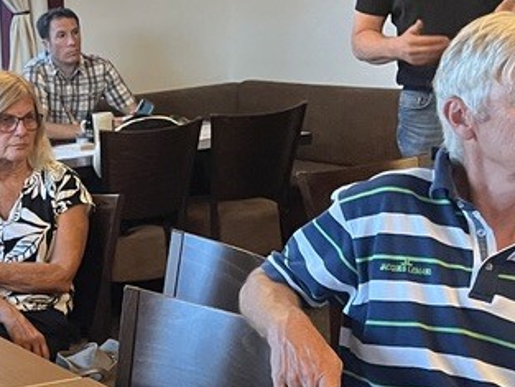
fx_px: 1265
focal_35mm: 85
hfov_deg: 20.5
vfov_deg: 17.3
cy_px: 260
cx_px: -196
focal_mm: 5.1
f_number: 1.6
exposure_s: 1/50
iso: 500
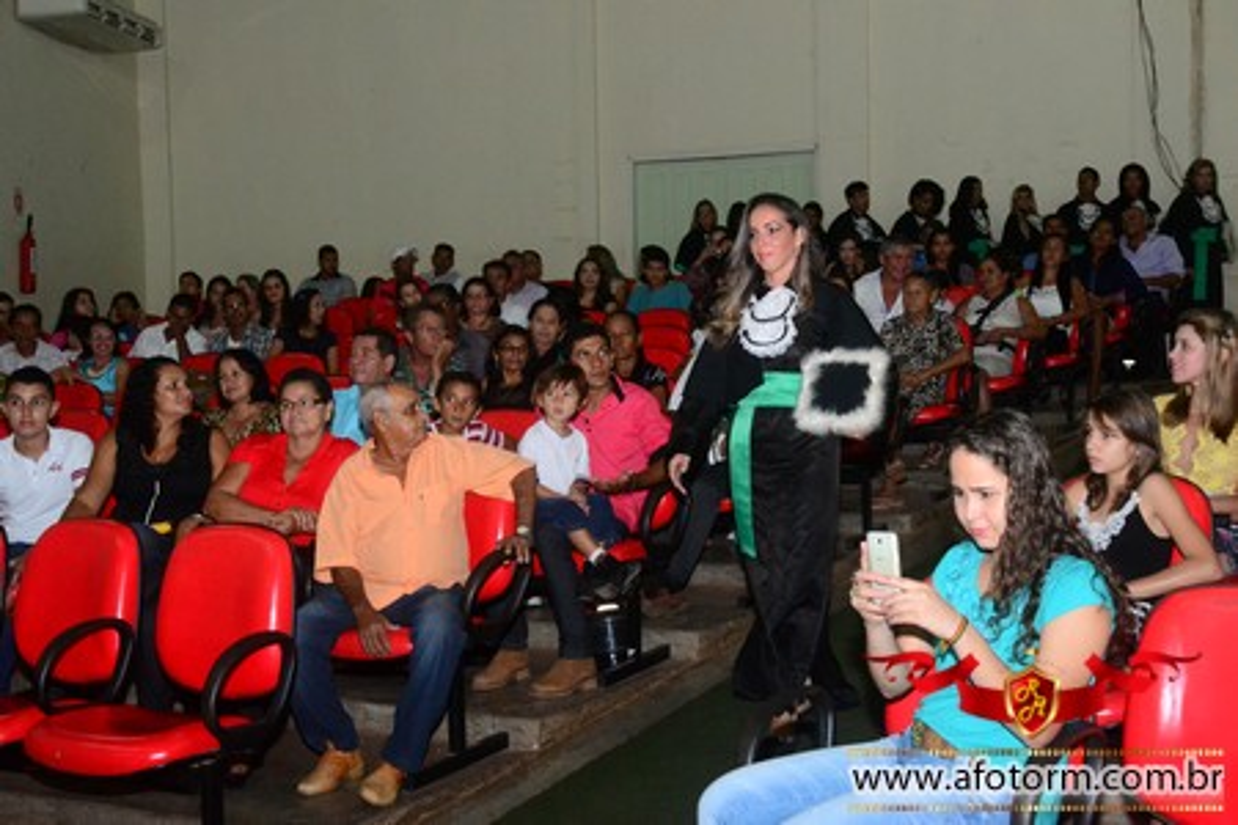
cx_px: 619
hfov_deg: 41.1
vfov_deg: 28.1
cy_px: 412
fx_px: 1651
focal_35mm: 48
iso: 3200
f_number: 7.1
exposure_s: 1/80
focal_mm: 32
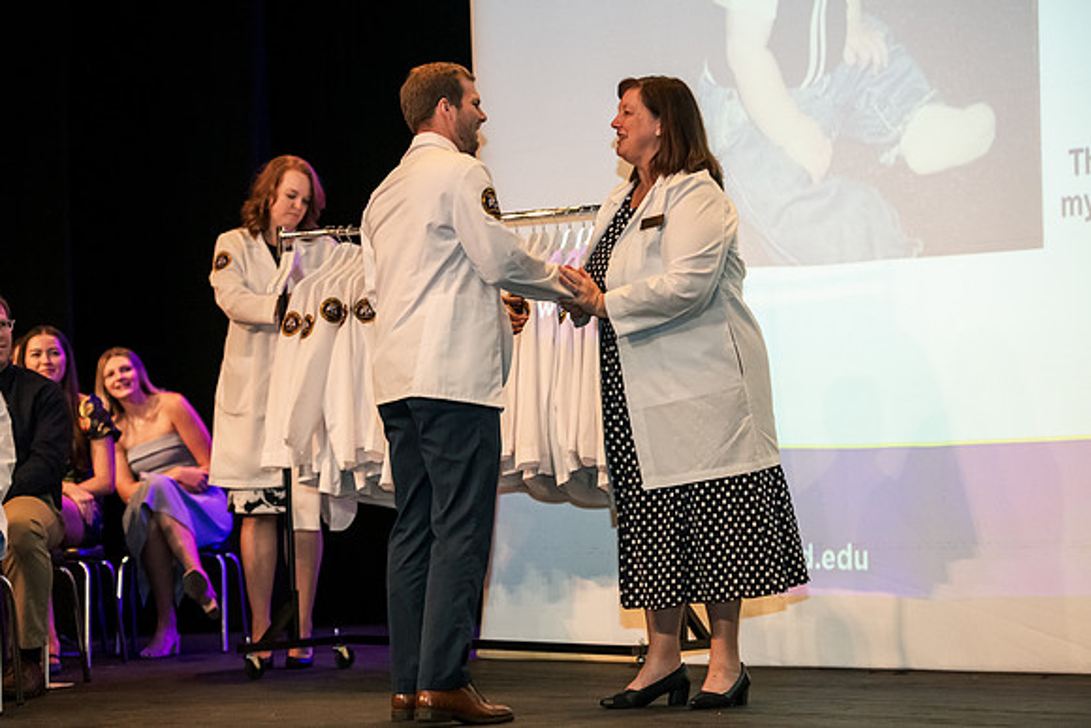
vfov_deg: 13.7
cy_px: 364
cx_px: 546
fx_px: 3031
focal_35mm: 100
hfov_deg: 20.4
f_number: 3.5
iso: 3200
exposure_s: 1/200
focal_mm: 100
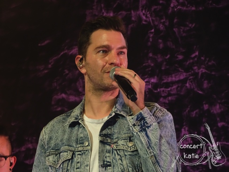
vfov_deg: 5.9
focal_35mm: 254
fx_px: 1681
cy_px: 86
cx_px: 114
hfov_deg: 7.8
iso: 1250
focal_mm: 43.45
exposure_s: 1/40
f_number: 6.3
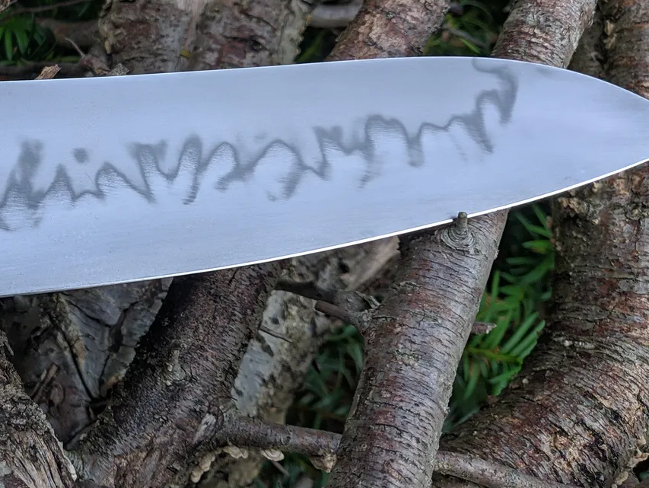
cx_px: -17
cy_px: 124
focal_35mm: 63
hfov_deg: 28.6
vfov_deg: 23.1
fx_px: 1182
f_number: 1.7
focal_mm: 4.25
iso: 211
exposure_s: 1/100
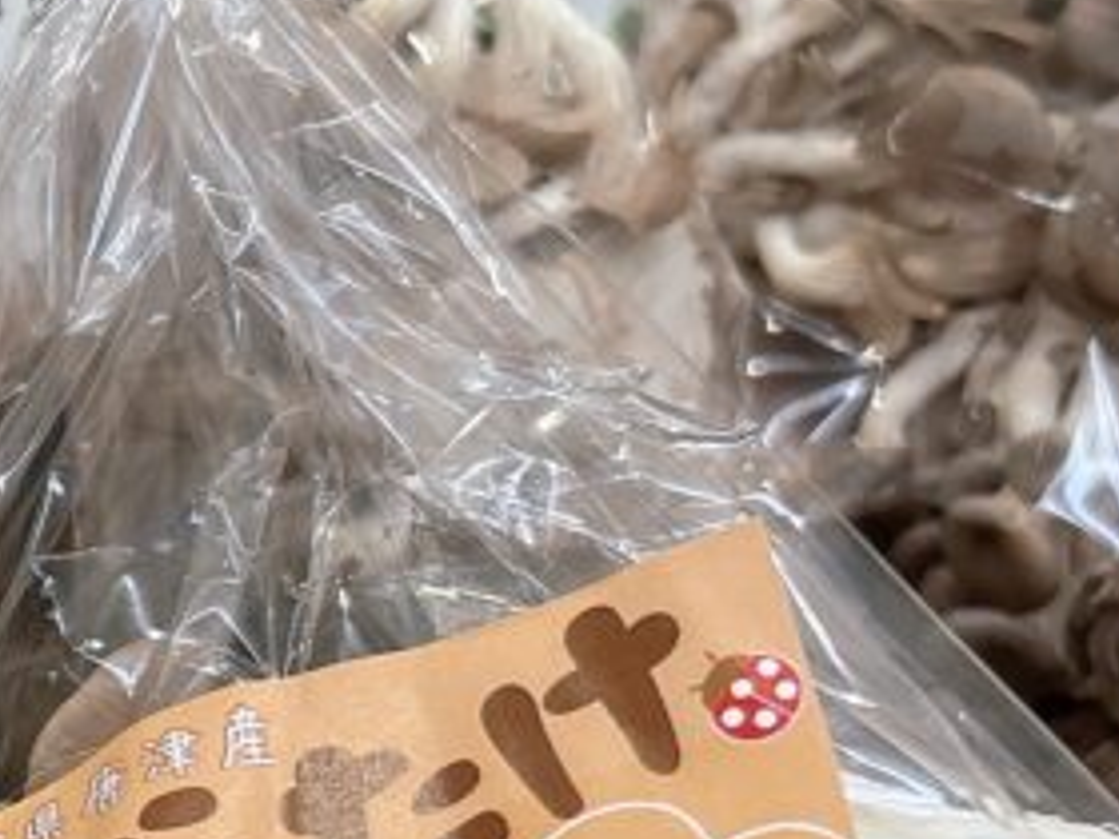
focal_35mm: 89
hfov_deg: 19.3
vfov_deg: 16.2
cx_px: -544
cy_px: 863
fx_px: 2877
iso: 100
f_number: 1.6
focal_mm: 5.96
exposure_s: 1/120
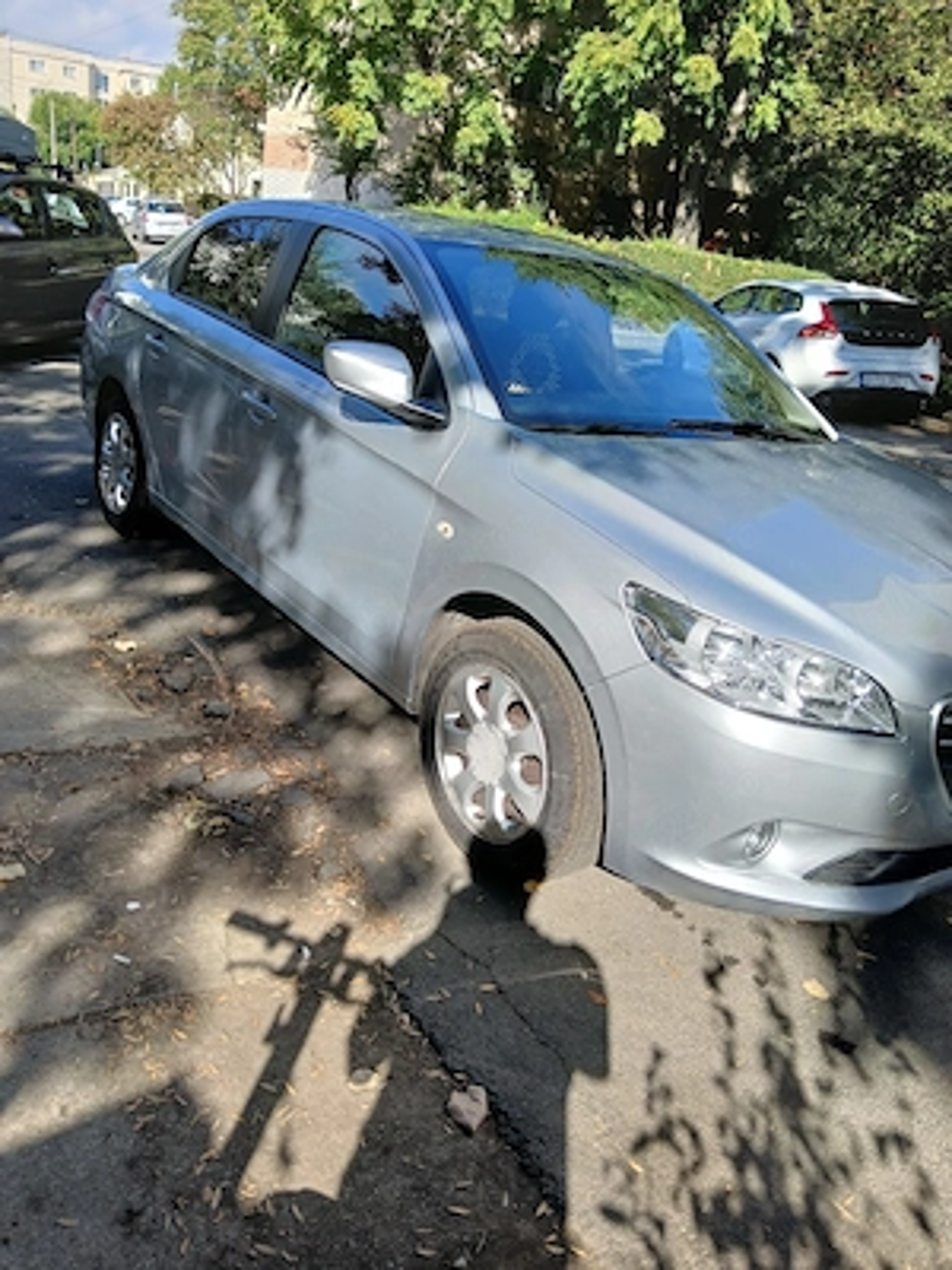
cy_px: 635
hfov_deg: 53.1
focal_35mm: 26
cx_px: 476
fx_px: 953
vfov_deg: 67.3
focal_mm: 3.98
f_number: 1.8
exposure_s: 1/323
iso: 20
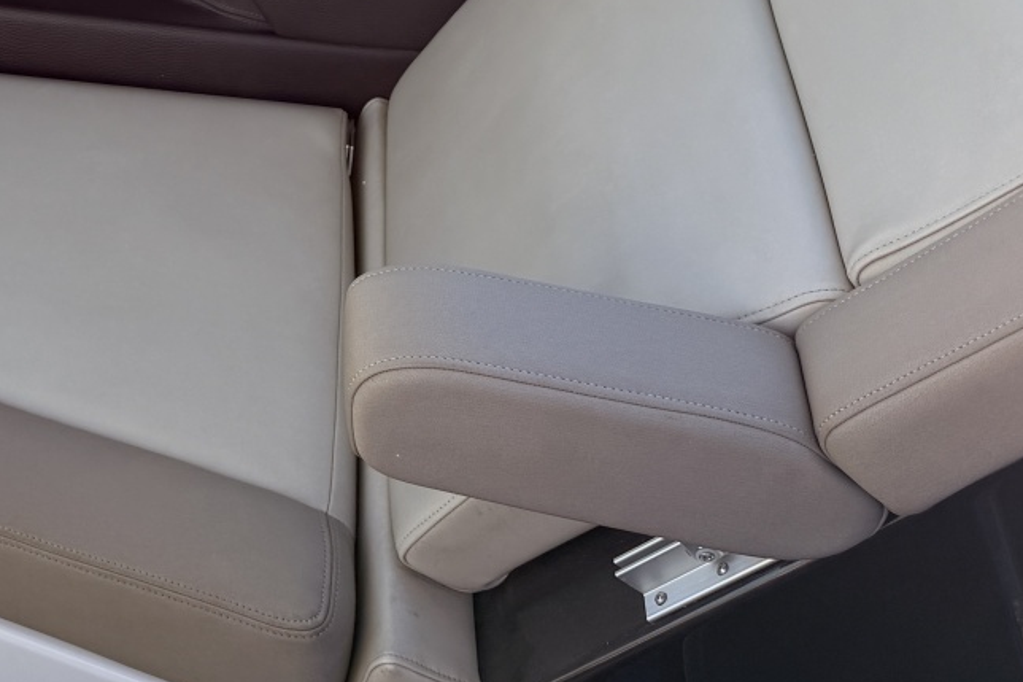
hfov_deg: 29.7
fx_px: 1761
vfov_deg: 21.3
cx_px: -52
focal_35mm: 62
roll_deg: -2.0
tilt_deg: -33.0
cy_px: 43
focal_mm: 6.76
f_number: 1.78
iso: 80
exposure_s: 1/992
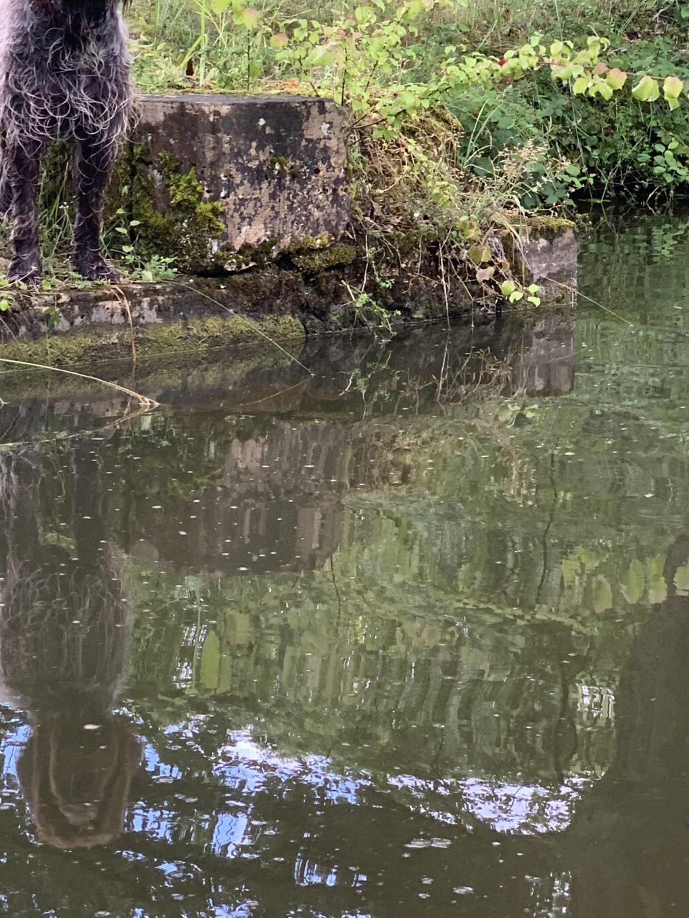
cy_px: 279
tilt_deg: -6.1
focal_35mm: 98
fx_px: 2600
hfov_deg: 15.0
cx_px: 116
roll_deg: +0.2
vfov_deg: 19.9
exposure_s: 1/122
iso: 50
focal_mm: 6
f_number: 2.4
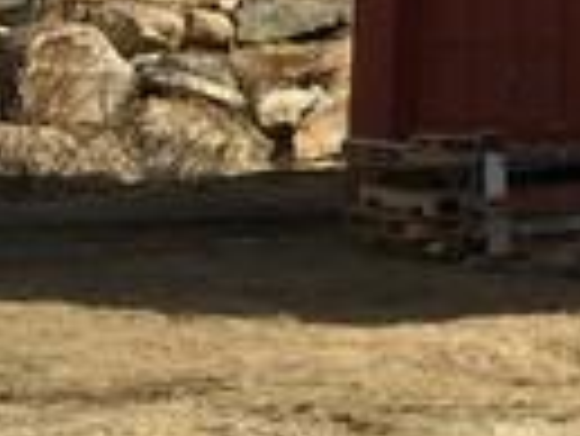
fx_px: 3019
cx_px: 1718
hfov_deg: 9.0
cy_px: -351
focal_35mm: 180
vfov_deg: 8.0
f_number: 2.2
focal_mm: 4.15
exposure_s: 1/1603
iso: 25
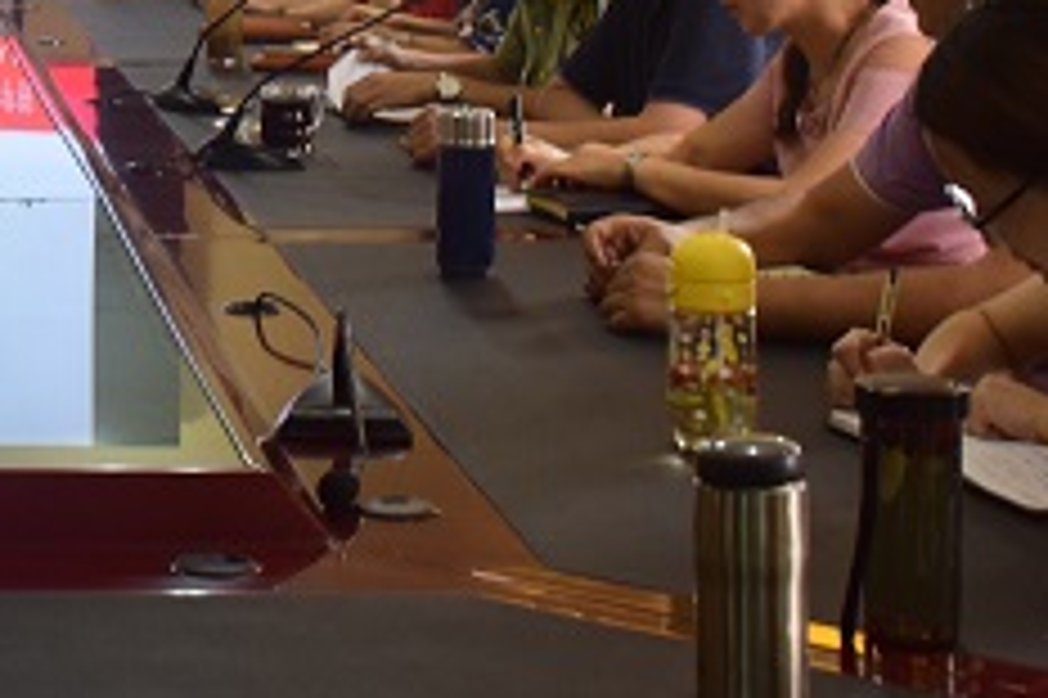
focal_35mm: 117
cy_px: -293
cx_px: -99
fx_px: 3403
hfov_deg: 17.0
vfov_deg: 11.3
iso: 640
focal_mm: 26
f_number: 8
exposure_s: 1/40
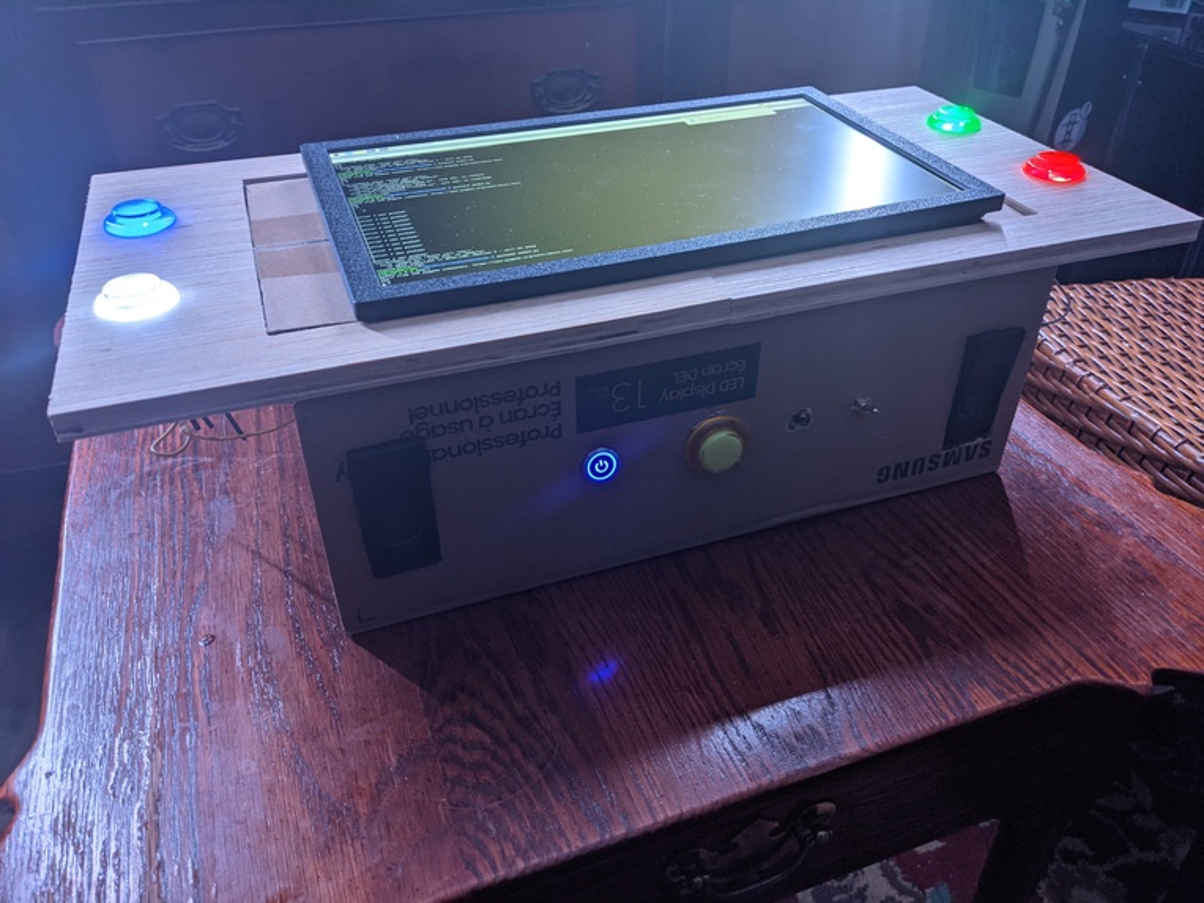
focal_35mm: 27
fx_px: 939
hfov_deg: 65.3
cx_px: 602
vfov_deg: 51.4
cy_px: 452
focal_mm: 4.38
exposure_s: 1/21.7
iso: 63
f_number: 1.73
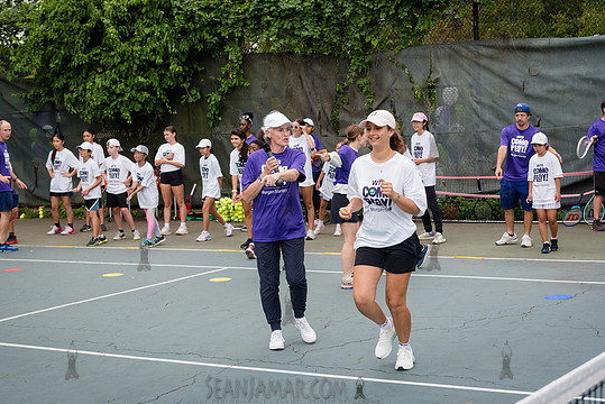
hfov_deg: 30.9
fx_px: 1093
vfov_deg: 20.9
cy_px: 197
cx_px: 288
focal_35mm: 65
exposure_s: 1/800
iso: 1000
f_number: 5
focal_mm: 60
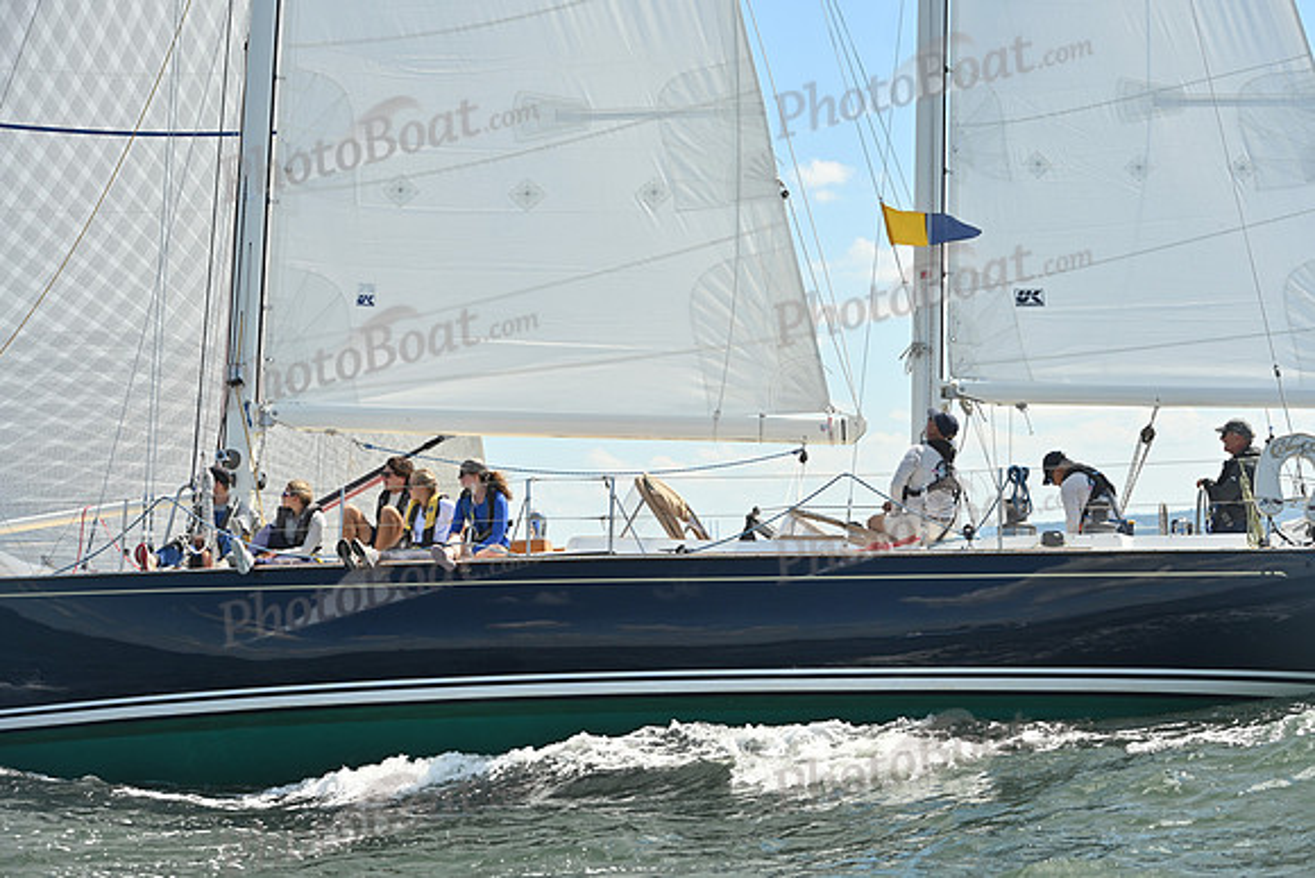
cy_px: 439
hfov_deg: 28.8
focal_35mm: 70
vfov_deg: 19.5
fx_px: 2557
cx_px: 658
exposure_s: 1/1250
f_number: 7.1
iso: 250
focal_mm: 70
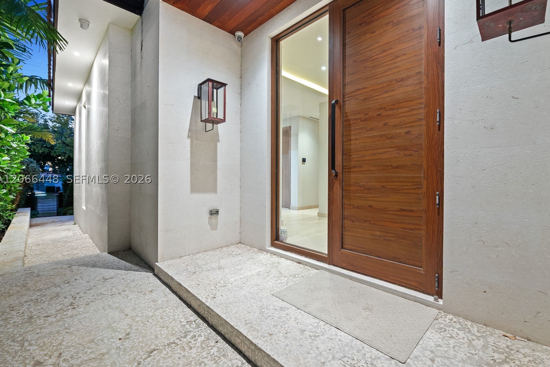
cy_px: 178
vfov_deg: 77.4
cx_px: 288
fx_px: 229
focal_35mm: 15
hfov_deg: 100.3
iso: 560
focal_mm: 14
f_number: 2.8
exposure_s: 1/13
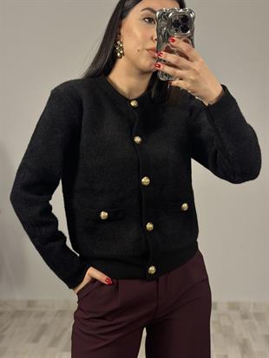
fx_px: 497
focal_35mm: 48
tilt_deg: -28.0
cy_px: 179
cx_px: 134
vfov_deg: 39.6
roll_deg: +2.4
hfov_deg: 30.3
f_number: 1.78
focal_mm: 6.86
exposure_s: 1/100
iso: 125
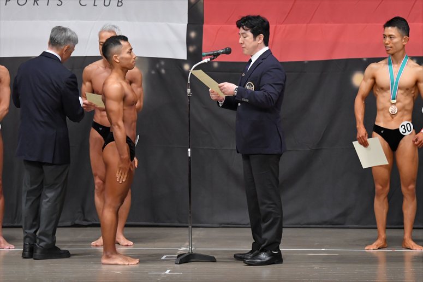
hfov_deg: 9.5
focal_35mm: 217
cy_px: 141
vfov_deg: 6.3
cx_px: 212
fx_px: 2549
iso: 5000
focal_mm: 145
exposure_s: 1/400
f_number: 5.6
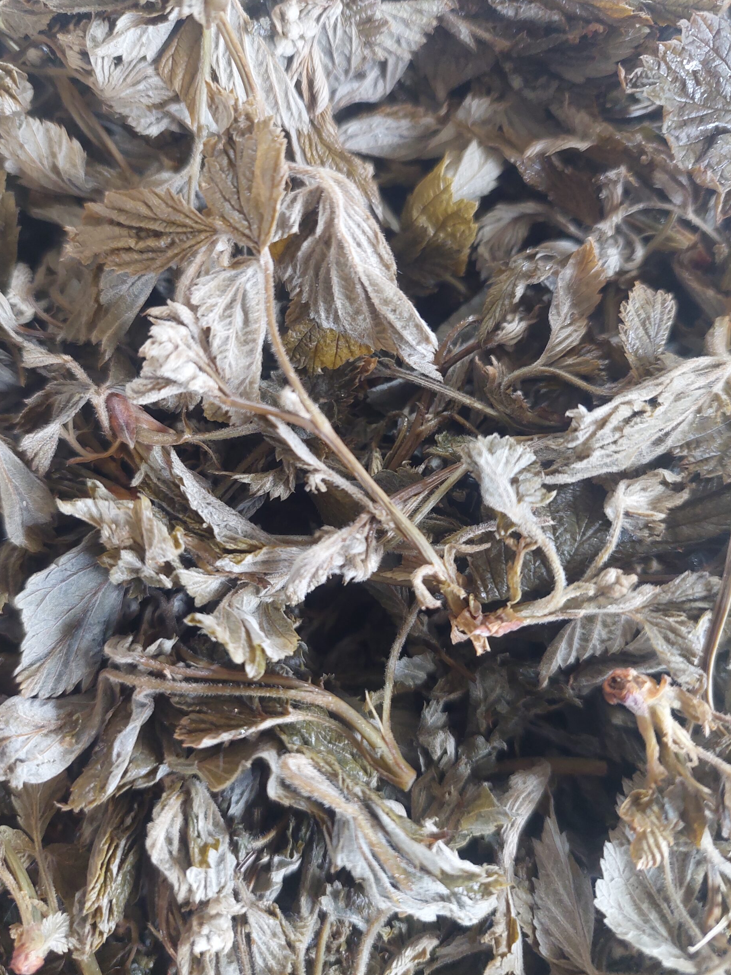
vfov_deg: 69.4
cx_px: 351
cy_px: 473
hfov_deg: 54.9
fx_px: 704
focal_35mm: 25
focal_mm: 5.23
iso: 500
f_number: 1.8
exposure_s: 1/60
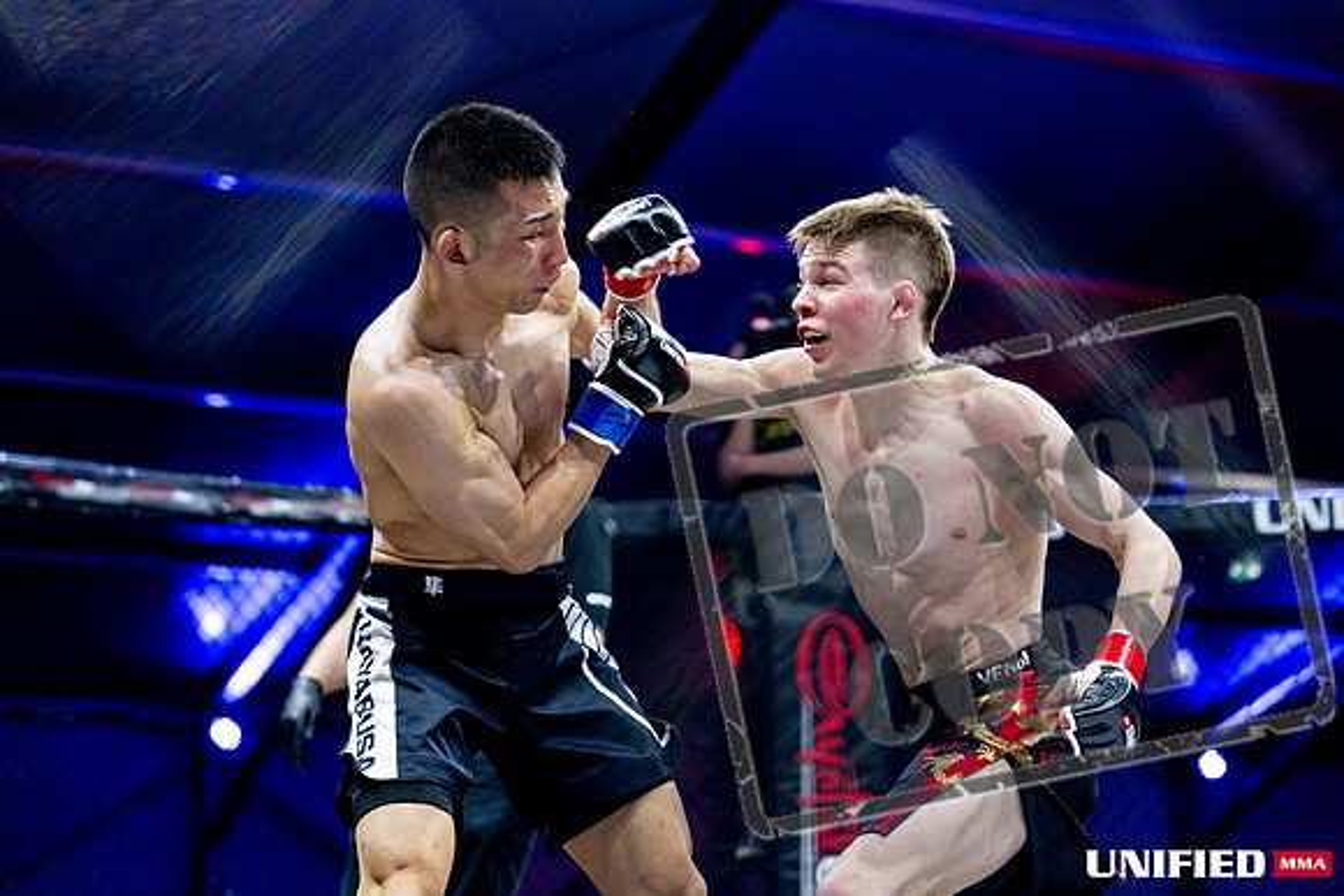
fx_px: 3007
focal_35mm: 81
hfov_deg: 25.2
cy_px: 495
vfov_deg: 17.0
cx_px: 743
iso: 3200
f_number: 2.8
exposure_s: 1/1250
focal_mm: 70
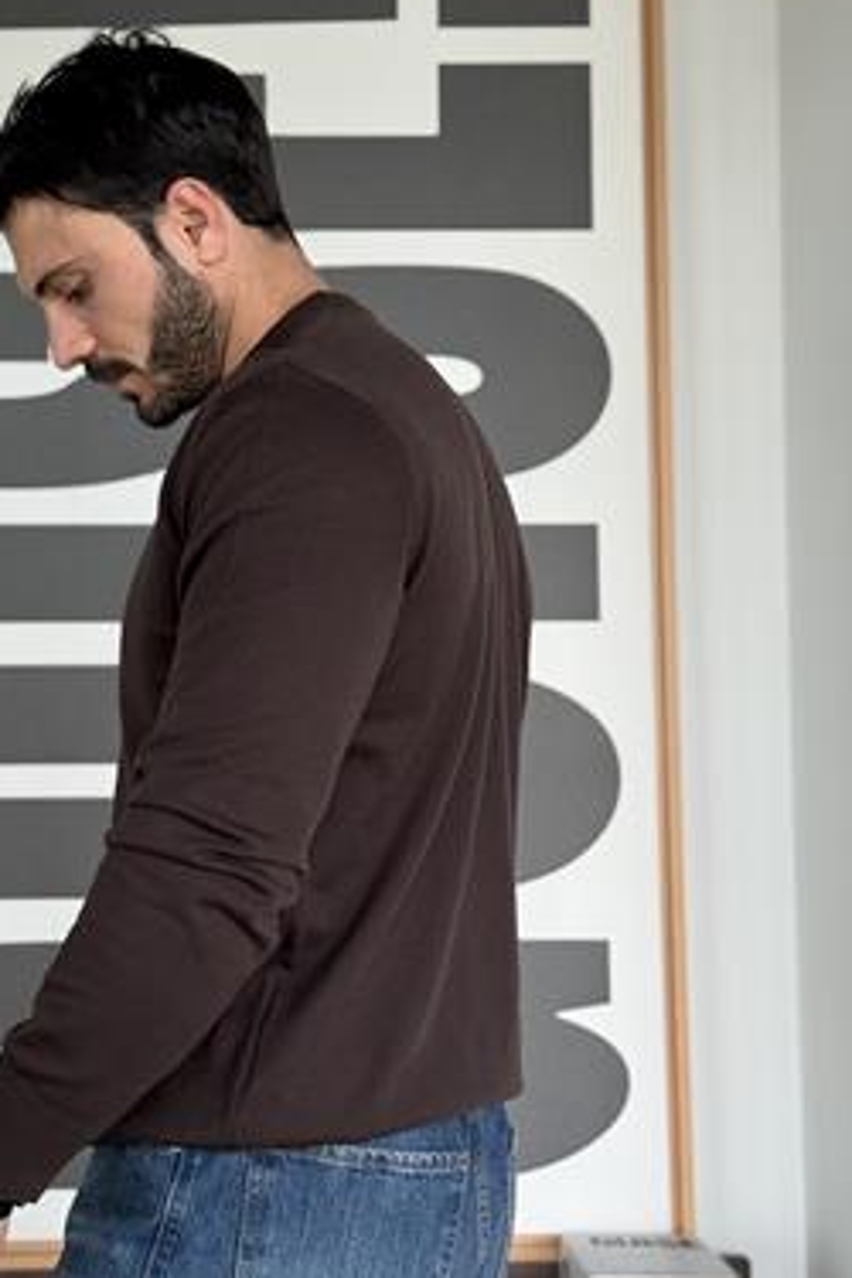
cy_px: 482
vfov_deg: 28.4
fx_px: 2520
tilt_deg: +5.7
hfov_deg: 19.1
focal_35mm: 71
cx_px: 235
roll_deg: -0.1
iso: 64
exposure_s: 1/131
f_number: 1.78
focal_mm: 6.76
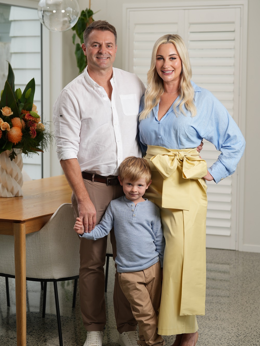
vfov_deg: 22.8
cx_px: 130
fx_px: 861
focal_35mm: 86
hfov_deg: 17.2
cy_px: 183
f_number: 4
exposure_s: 1/160
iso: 100
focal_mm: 79
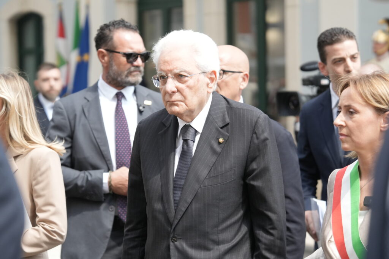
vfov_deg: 11.3
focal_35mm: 122
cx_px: 194
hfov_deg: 16.9
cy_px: 130
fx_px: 1313
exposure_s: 1/4000
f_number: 2.8
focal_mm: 81
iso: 1000
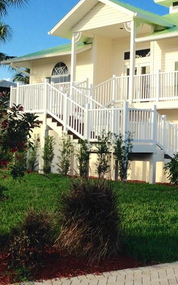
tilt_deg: +1.9
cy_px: 112
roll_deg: +0.4
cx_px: 192
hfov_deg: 19.8
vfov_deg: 32.4
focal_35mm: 63
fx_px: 490
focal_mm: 4.12
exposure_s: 1/985
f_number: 2.4
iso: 50
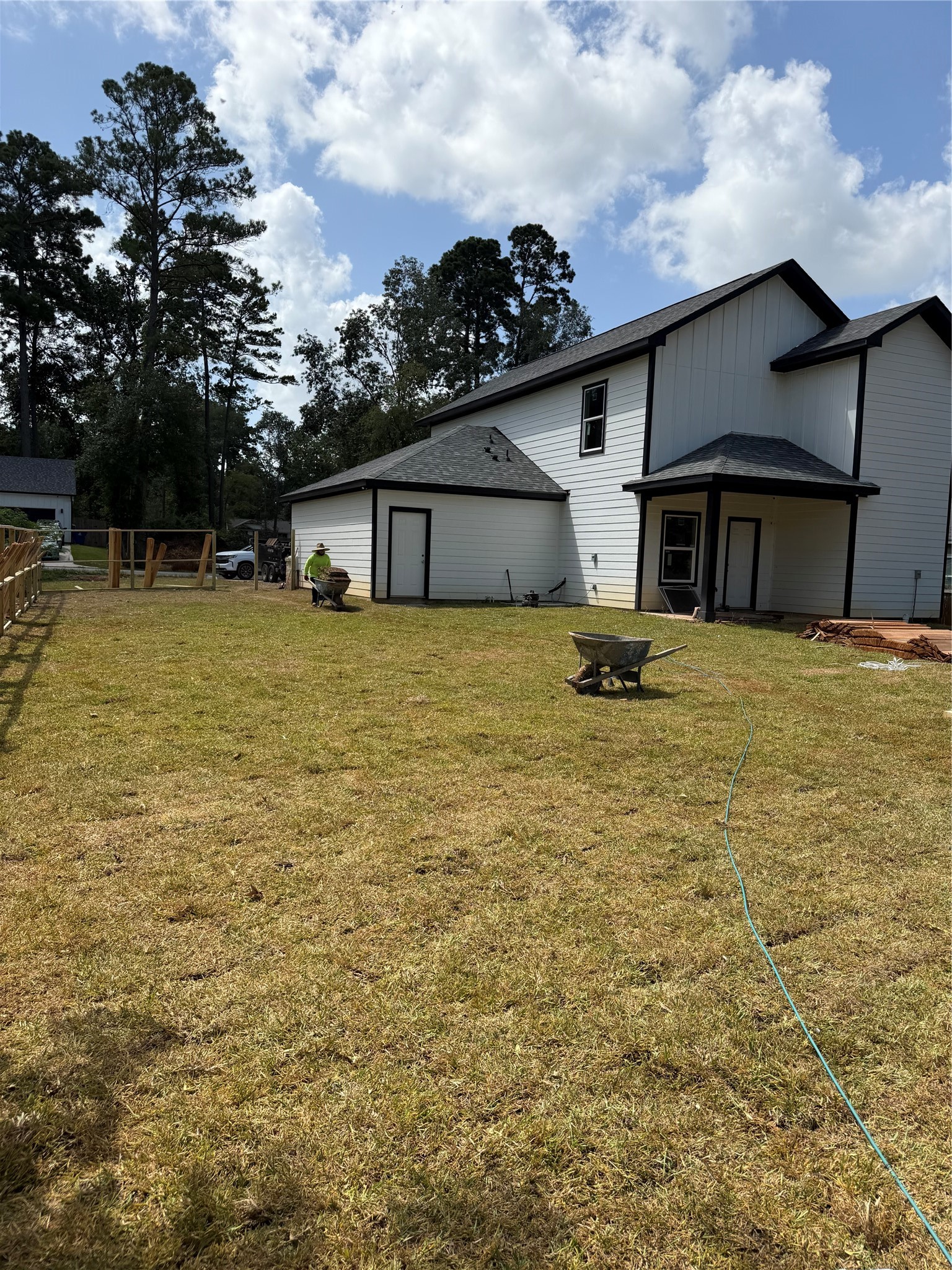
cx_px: 476
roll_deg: -1.7
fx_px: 880
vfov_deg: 71.6
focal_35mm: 24
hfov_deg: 56.8
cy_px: 635
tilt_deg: -3.2
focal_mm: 6.76
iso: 80
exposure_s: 1/4975
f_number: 1.78
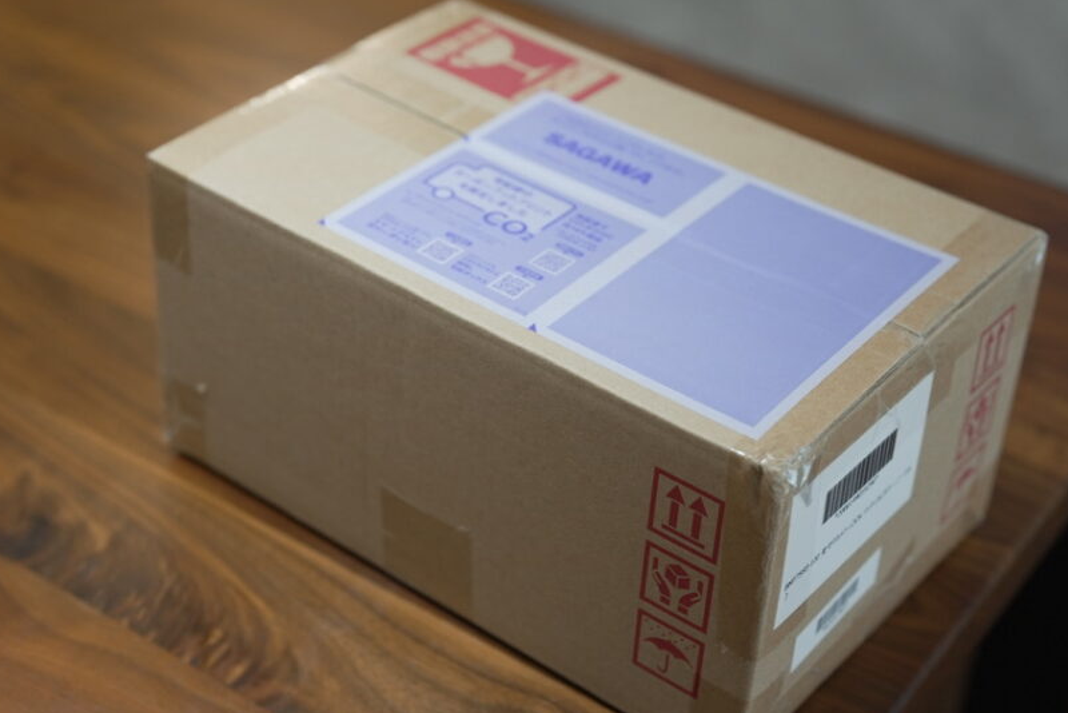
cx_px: 522
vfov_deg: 21.3
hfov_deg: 31.4
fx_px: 1899
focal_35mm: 64
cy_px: 366
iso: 800
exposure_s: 1/160
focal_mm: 50
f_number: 2.8
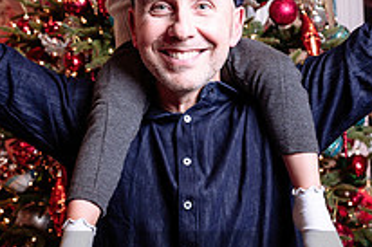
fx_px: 867
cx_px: 134
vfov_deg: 16.0
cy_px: 22
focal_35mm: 84
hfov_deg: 24.1
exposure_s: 1/200
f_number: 4.5
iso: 500
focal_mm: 28
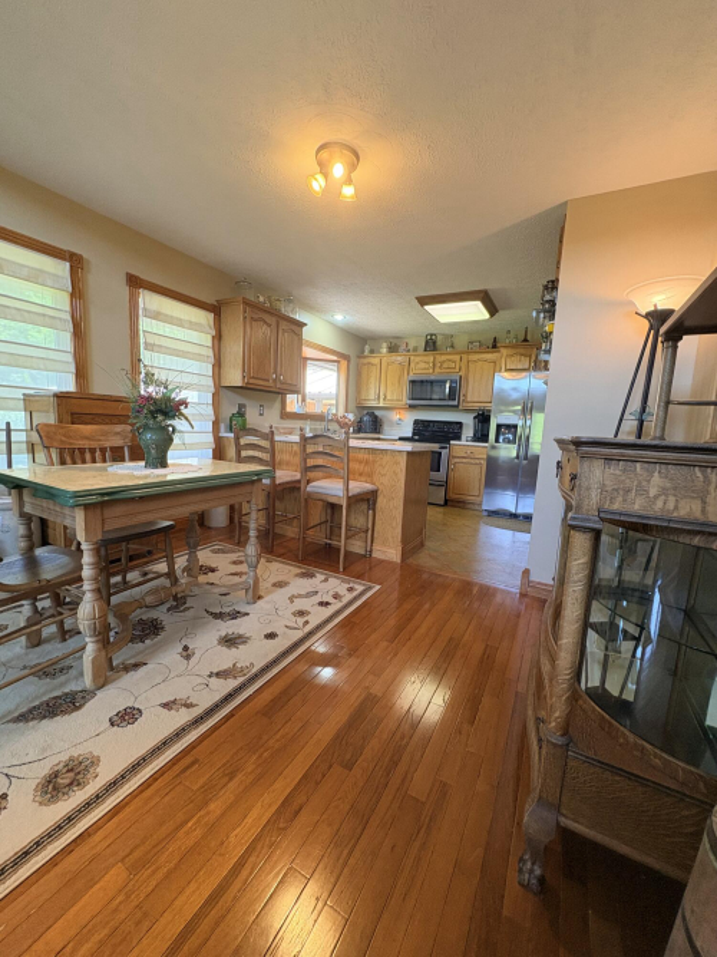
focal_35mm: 14
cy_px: 478
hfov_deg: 85.7
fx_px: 387
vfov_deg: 102.1
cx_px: 358
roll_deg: -3.3
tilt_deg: -7.6
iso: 250
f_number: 2.2
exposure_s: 1/60
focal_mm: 2.22
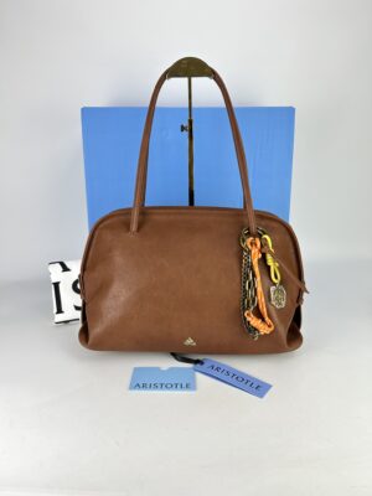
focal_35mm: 26
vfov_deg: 67.3
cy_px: 248
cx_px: 186
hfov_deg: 53.1
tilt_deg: -14.8
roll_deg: -0.5
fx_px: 373
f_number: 1.5
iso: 32
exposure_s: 1/115
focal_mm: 5.7
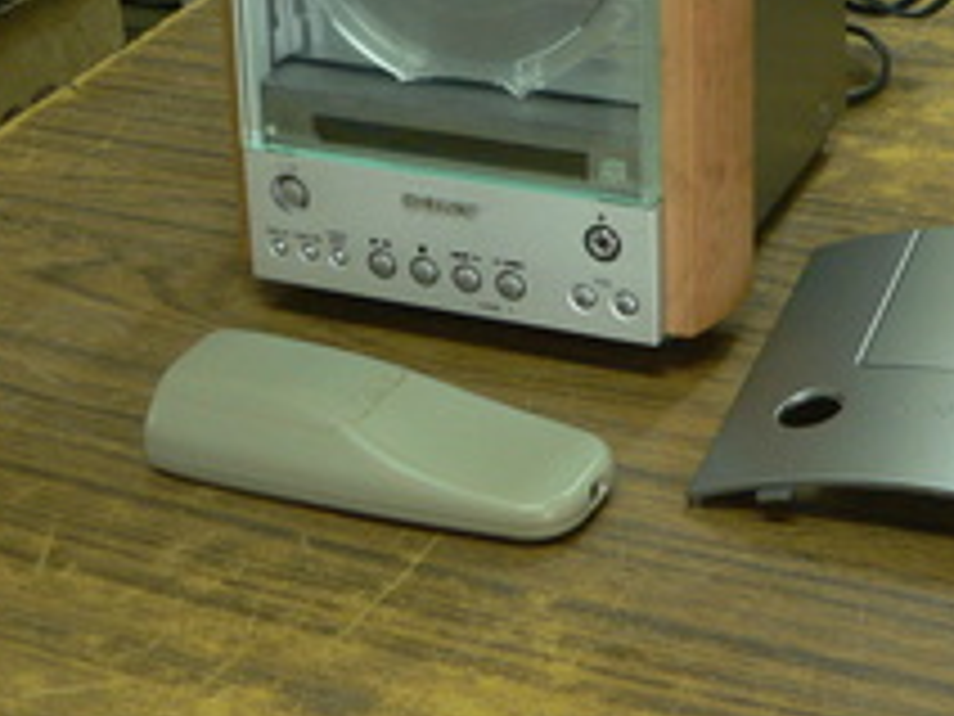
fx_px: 2425
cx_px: 644
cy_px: 88
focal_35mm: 88
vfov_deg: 16.6
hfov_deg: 22.2
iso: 200
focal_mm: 8.1
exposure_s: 1/13
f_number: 2.8
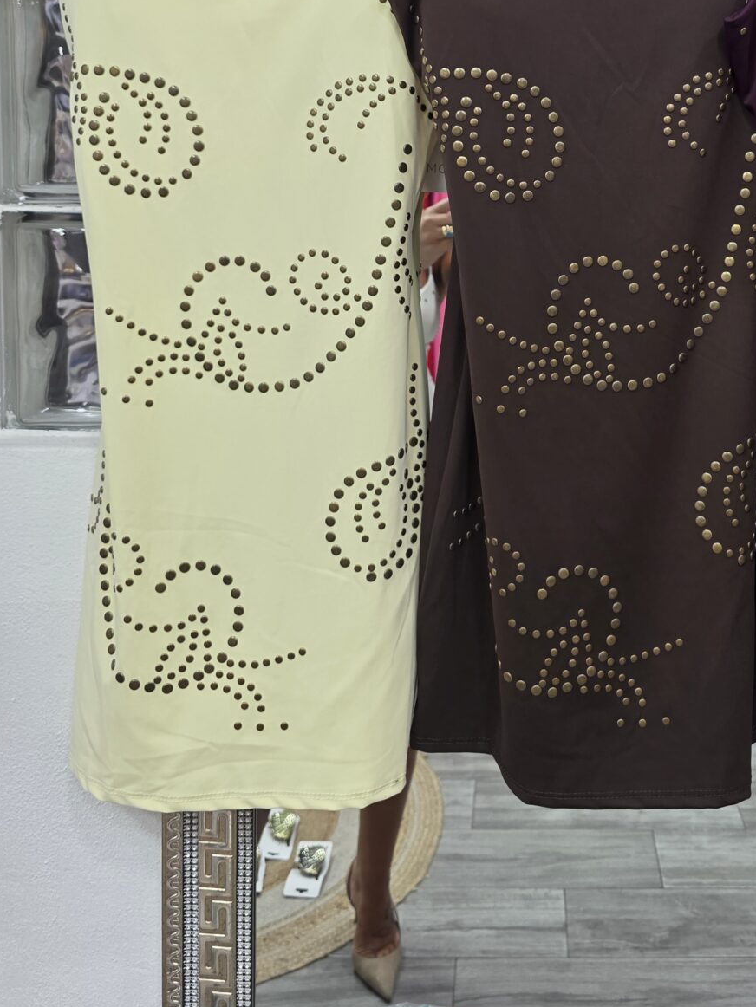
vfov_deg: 46.3
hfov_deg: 37.0
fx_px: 1106
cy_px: 197
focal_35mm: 38
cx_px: 550
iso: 125
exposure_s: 1/100
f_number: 1.7
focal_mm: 6.3
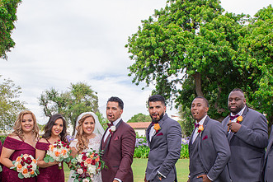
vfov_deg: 30.9
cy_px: 153
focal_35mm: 42
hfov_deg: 46.3
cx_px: 119
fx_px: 319
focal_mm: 24
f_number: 7.1
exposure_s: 1/250
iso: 400
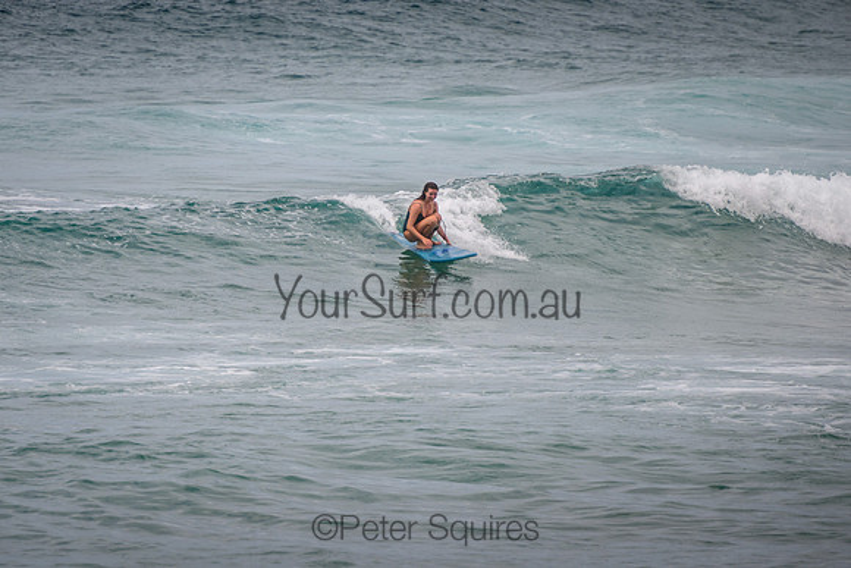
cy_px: 213
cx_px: 344
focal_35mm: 549
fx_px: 12988
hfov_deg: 3.8
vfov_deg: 2.5
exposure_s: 1/2000
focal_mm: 400
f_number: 5.6
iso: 220
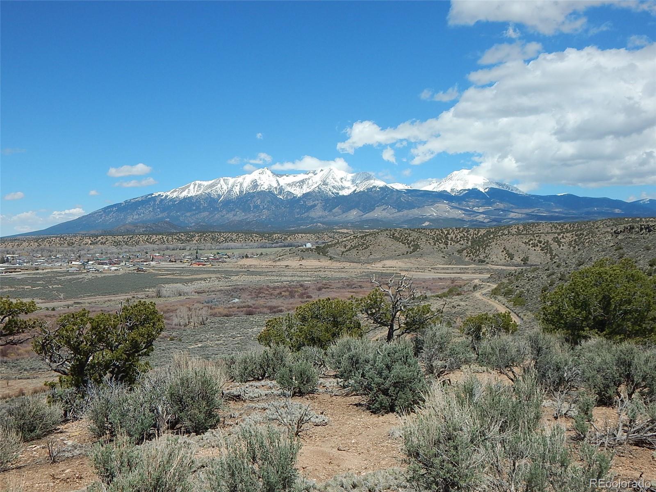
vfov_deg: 37.7
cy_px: 246
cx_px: 328
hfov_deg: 49.0
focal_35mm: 38
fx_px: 720
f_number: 6.9
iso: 125
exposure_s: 1/640
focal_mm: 6.8
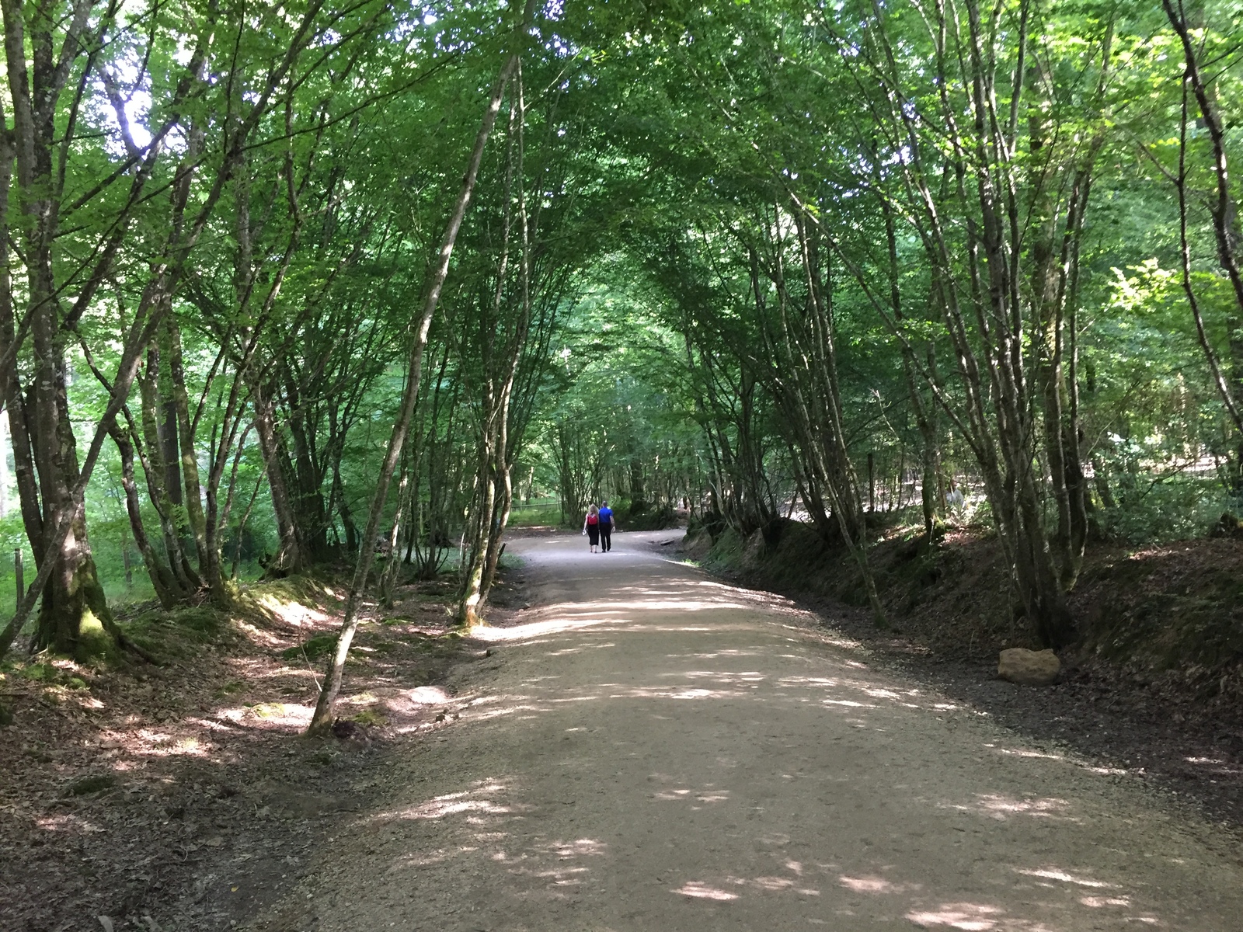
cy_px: 466
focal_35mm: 29
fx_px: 1041
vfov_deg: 48.2
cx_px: 622
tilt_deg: -4.4
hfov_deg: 61.7
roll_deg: +2.0
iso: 250
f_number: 2.2
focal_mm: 4.15
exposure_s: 1/33
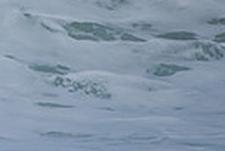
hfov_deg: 0.9
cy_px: -20
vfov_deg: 0.6
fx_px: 13940
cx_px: -235
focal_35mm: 2228
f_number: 5.6
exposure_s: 1/2000
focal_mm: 500
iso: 160
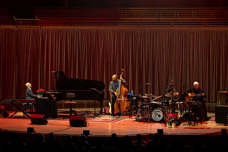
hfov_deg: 17.6
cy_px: 50
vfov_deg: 11.8
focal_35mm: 116
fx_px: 735
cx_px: 119
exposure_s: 1/250
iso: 2500
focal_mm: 70
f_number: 5.6
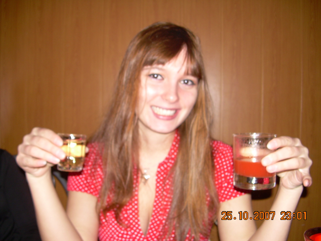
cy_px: 120
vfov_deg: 37.7
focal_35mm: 38
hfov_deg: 49.0
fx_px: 352
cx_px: 160
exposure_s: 1/60
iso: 50
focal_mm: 6.3
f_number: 2.8
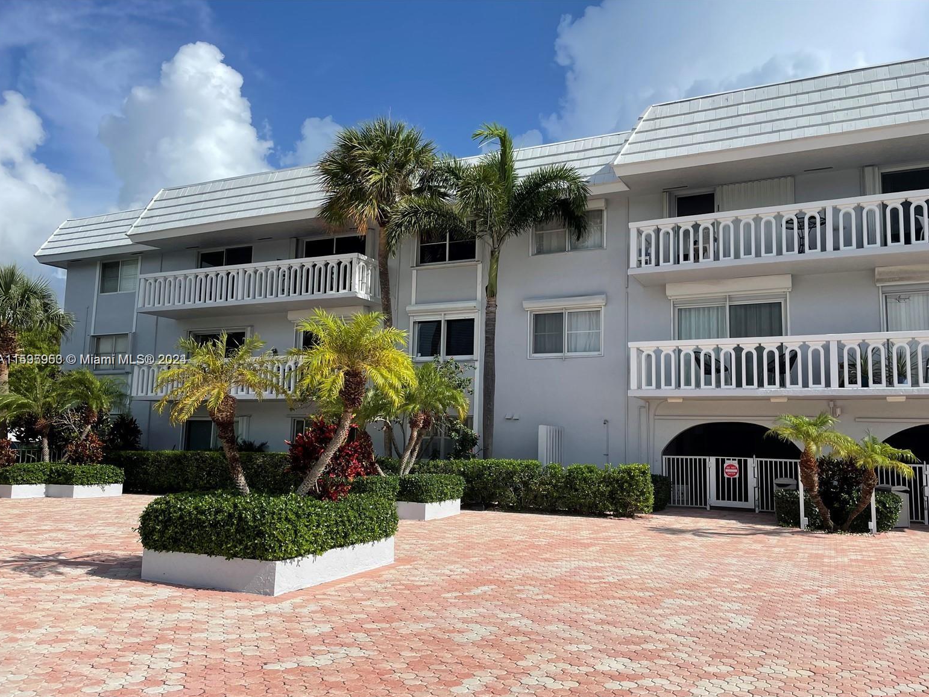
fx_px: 725
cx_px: 476
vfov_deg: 51.4
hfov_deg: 65.3
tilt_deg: +6.7
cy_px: 361
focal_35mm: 27
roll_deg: -1.2
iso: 32
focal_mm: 4.2
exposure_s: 1/5291
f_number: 1.6
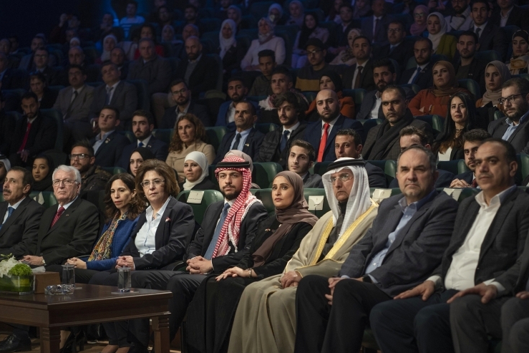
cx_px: 278
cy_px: 178
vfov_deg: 14.9
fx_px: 1352
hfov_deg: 22.1
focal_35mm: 92
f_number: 3.2
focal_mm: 85
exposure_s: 1/200
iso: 1600
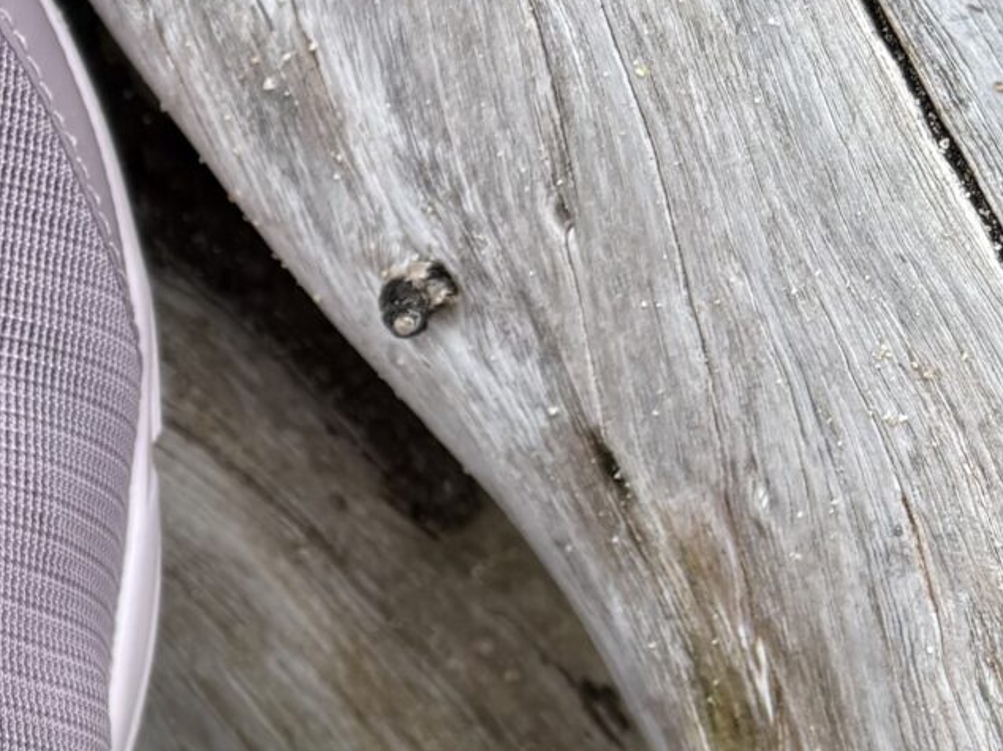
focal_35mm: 105
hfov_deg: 16.9
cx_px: -533
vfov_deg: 13.8
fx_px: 3041
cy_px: 843
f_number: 1.6
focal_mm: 5.96
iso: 50
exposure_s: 1/1751
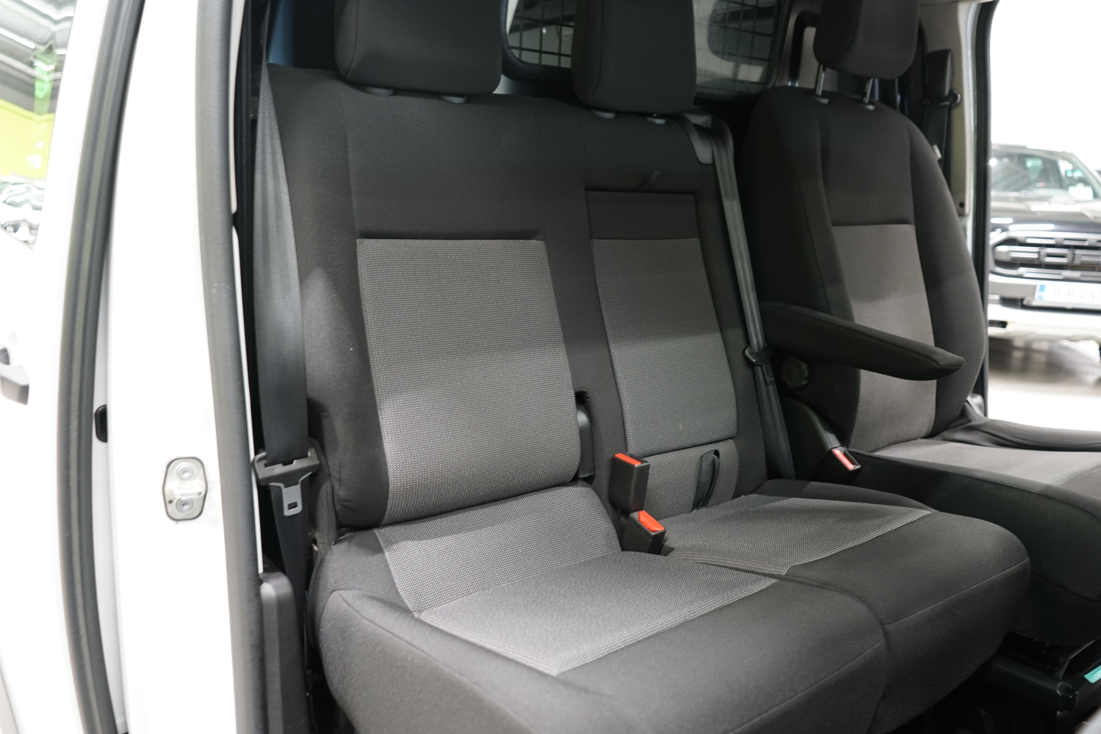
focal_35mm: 28
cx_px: 550
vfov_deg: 46.4
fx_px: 856
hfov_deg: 65.5
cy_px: 367
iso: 800
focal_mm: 28
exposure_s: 1/4
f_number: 4.5
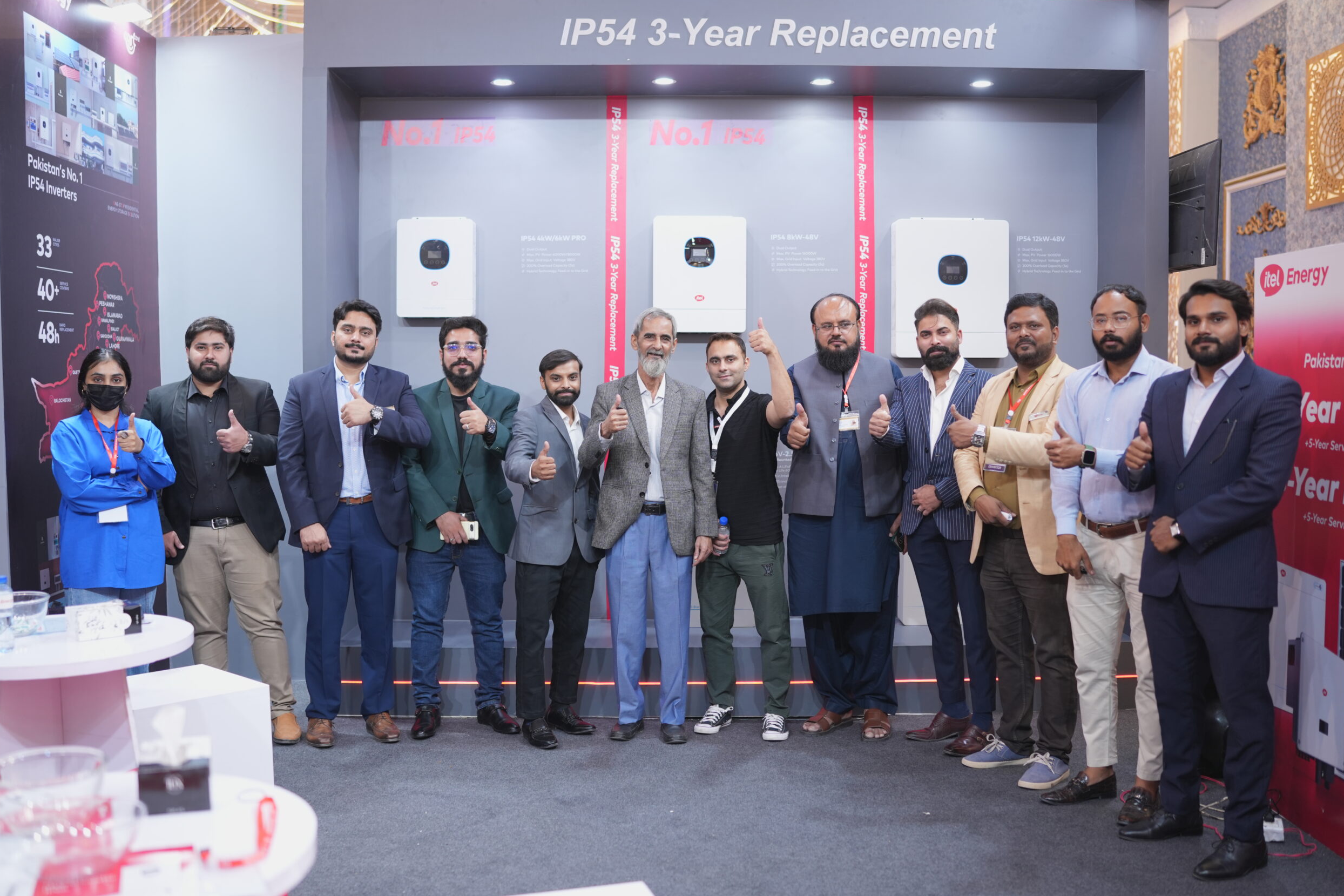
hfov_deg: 53.1
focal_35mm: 36
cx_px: 657
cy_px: 441
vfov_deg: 36.9
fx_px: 1344
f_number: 1.6
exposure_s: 1/125
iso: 500
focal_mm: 35
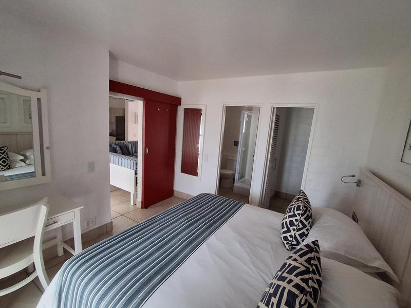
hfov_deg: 94.5
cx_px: 206
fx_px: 190
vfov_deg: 78.1
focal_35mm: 16
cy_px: 154
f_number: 2.2
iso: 320
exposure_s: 1/50
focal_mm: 1.64
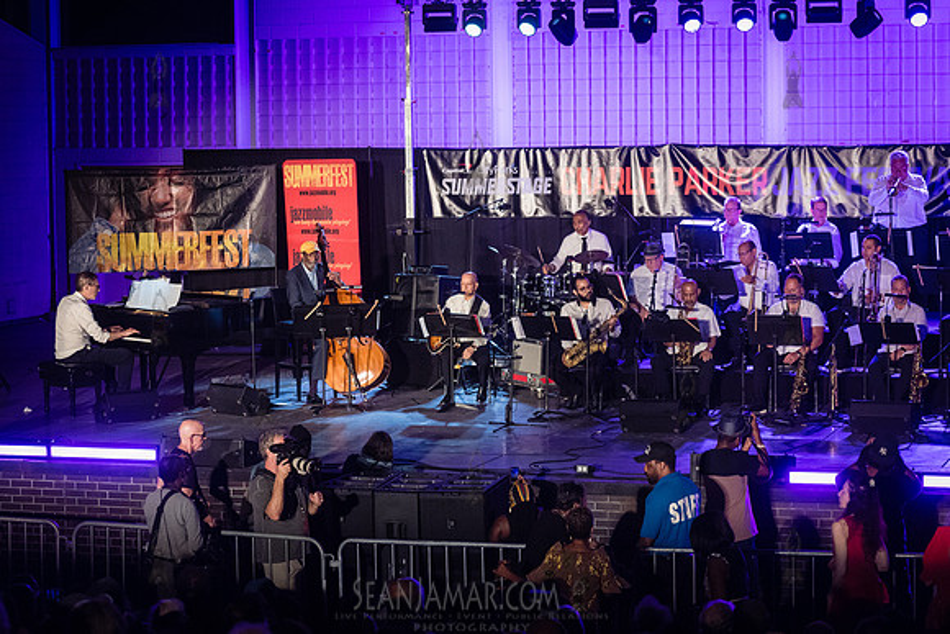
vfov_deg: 14.9
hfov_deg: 22.1
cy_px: 317
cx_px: 475
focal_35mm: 92
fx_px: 2428
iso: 5000
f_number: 4
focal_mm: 92
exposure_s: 1/640
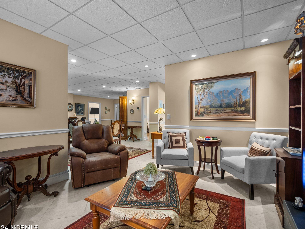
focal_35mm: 17
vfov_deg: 74.7
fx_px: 150
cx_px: 149
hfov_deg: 91.0
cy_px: 117
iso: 200
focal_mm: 8
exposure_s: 1/3
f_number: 4
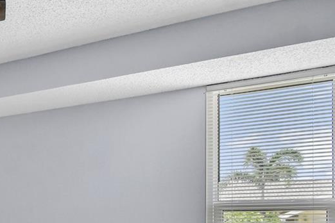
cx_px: -117
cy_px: 231
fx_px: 428
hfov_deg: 31.3
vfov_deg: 27.3
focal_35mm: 46
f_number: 7.1
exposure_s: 1/20
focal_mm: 10
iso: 100
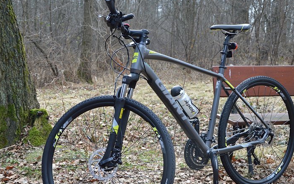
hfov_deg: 34.5
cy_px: 113
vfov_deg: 22.0
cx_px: 138
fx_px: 473
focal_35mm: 59
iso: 400
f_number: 5.6
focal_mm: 30
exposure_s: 1/100
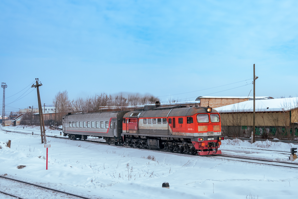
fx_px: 331
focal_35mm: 40
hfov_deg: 48.4
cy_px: 100
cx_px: 149
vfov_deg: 33.4
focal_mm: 40
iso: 100
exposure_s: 1/400
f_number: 5.6
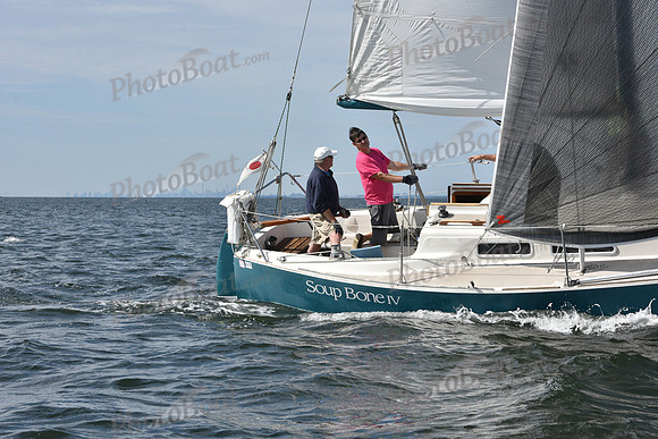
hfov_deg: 20.4
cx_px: 329
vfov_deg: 13.7
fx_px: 1828
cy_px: 220
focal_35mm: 100
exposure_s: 1/1000
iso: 320
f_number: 10
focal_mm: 100
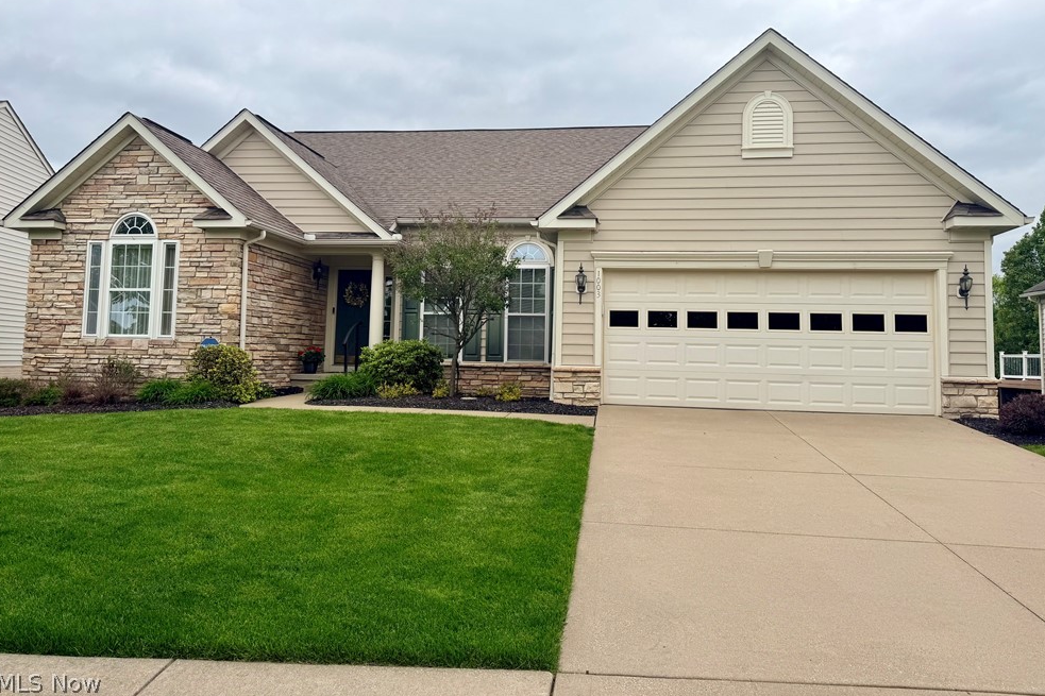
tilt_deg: +4.3
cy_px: 292
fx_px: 755
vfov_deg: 49.3
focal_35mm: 26
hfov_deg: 69.4
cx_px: 534
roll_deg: -0.7
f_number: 1.78
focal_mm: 6.76
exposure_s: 1/1522
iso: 80
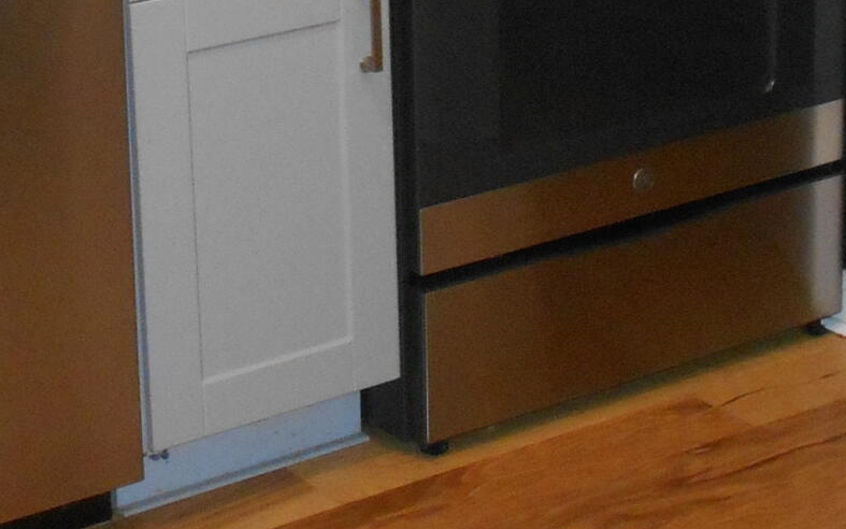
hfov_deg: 19.7
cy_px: -127
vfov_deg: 12.2
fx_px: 2421
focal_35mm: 105
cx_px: 271
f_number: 3.4
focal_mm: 4.7
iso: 360
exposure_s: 1/25
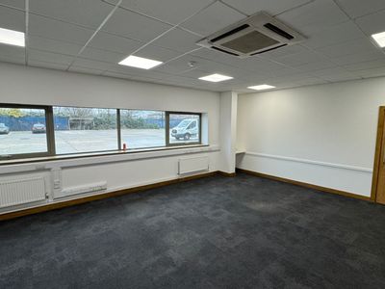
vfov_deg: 85.7
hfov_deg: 102.1
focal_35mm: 14
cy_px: 144
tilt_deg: -6.0
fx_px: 156
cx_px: 192
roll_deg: -0.2
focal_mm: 2.22
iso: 100
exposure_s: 1/100
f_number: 2.2
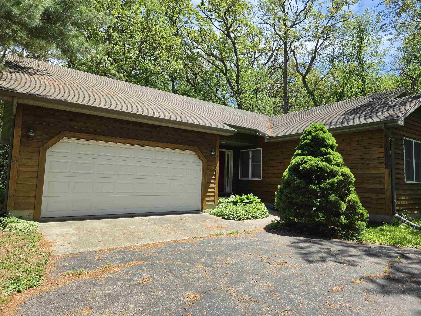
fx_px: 280
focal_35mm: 23
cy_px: 158
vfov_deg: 58.9
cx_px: 210
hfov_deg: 73.9
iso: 80
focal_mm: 5.4
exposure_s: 1/1920
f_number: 1.8
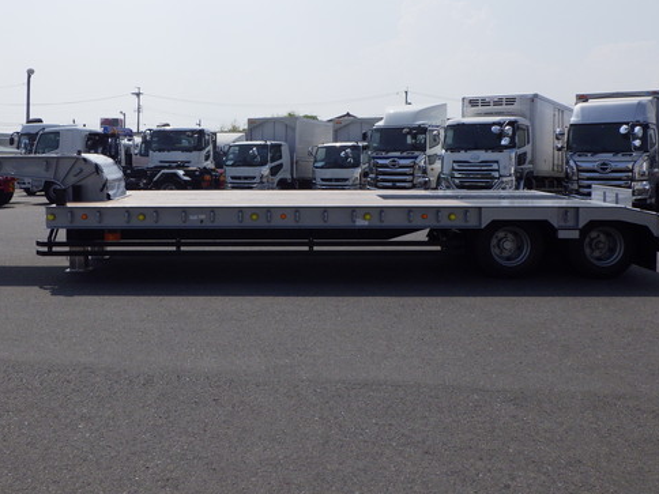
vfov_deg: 38.4
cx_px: 275
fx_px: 704
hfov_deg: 49.9
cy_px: 178
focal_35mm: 37
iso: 250
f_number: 4.2
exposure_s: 1/4000
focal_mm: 5
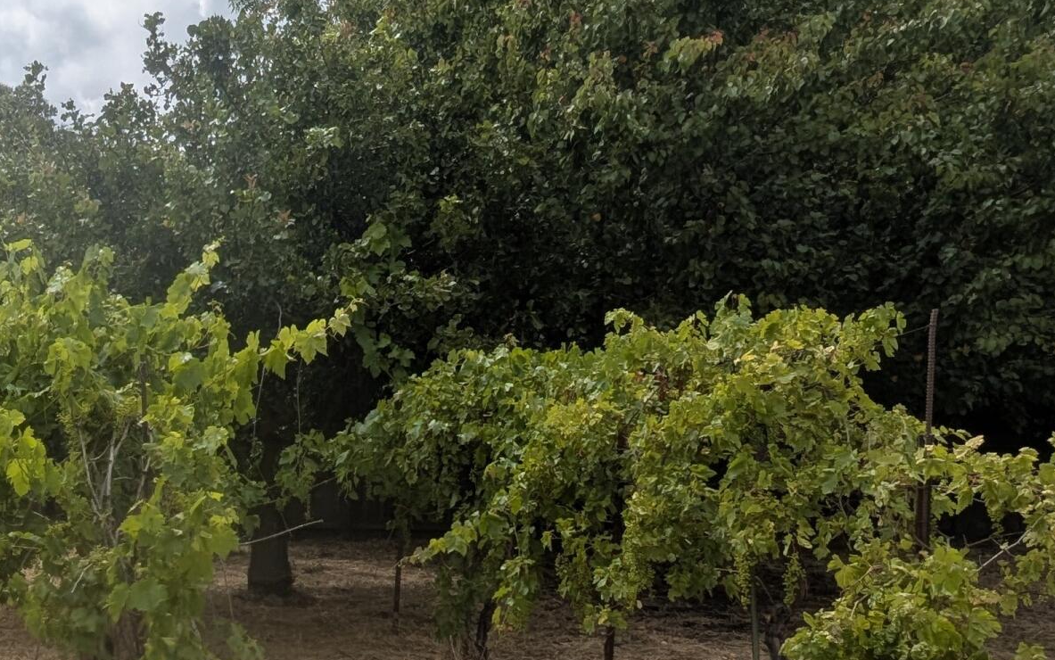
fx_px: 1237
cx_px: 152
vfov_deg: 29.5
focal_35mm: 43
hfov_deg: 43.1
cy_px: 485
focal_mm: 2.22
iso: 45
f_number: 2.2
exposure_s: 1/2924
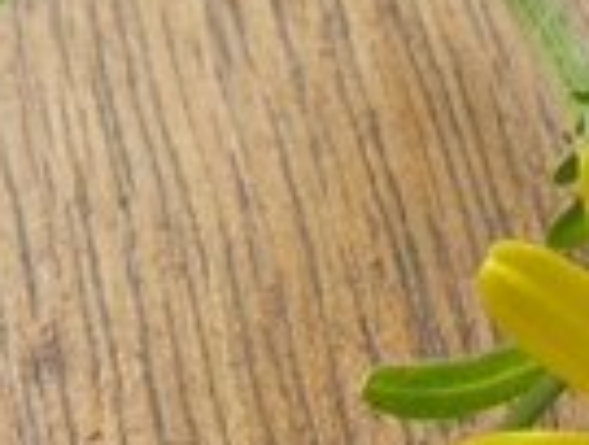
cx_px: 401
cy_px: 545
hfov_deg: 11.4
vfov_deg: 8.5
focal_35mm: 173
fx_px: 2952
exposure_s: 1/60
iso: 100
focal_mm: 6
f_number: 6.3
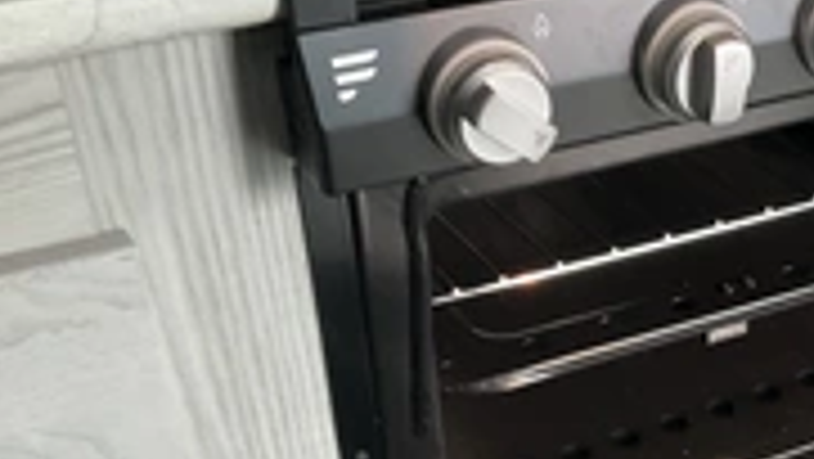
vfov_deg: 17.0
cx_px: 715
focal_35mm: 70
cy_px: 432
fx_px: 1512
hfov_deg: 29.1
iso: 100
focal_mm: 3
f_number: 1.8
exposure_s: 1/60
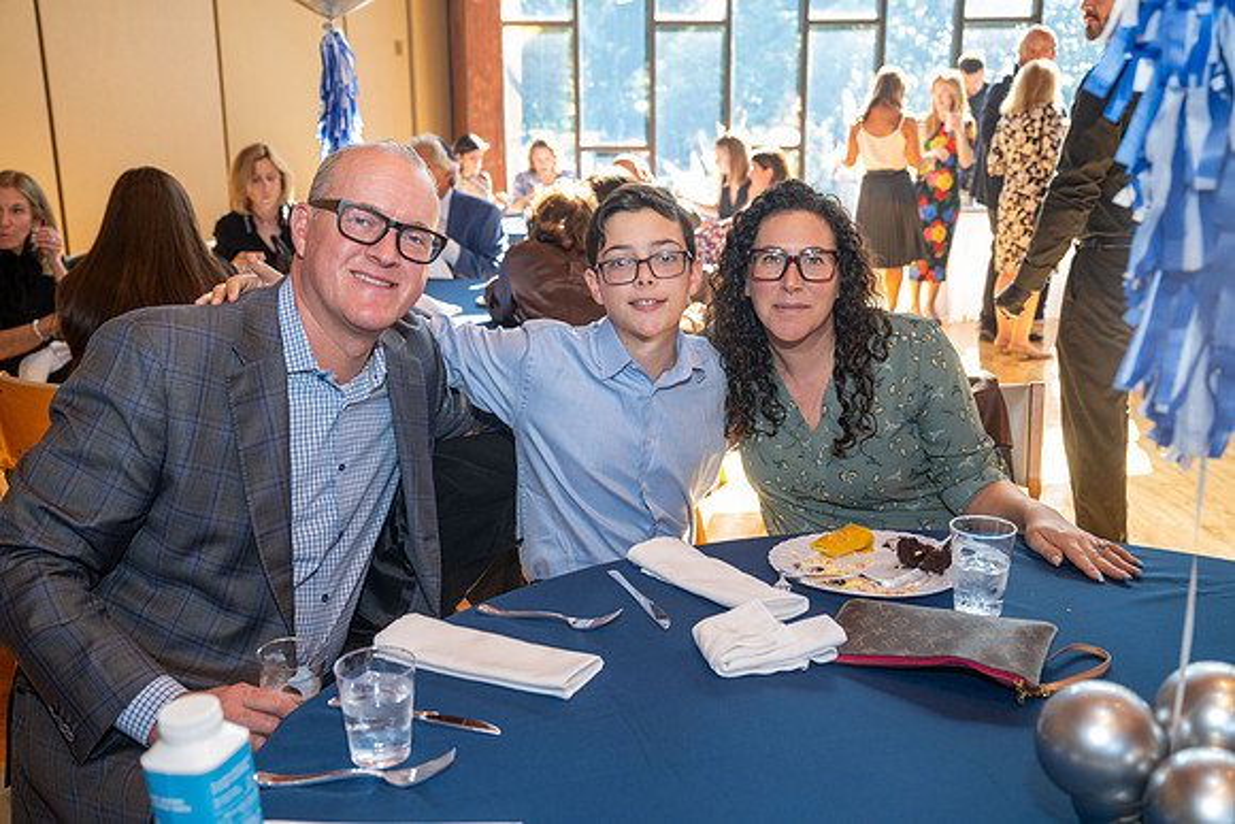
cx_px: 618
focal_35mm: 34
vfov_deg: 39.4
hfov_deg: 56.5
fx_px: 1149
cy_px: 412
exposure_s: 1/160
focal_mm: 33.5
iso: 800
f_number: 4.5
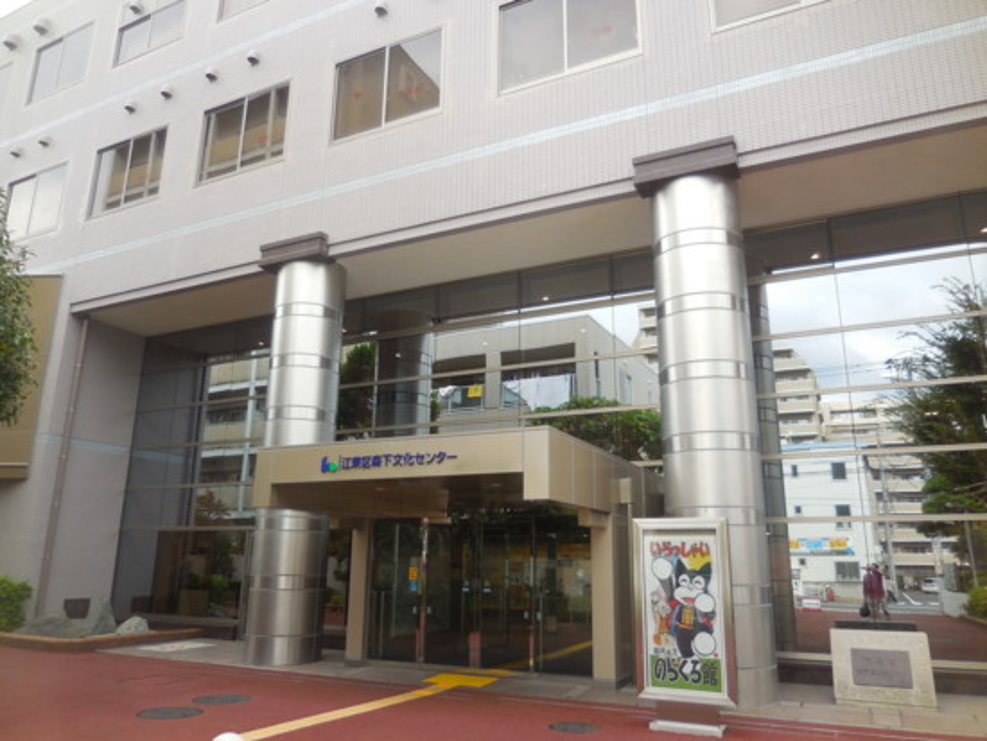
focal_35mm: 25
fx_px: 713
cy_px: 370
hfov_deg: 69.4
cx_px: 494
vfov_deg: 54.9
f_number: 3.3
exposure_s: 1/320
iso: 125
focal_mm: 4.5
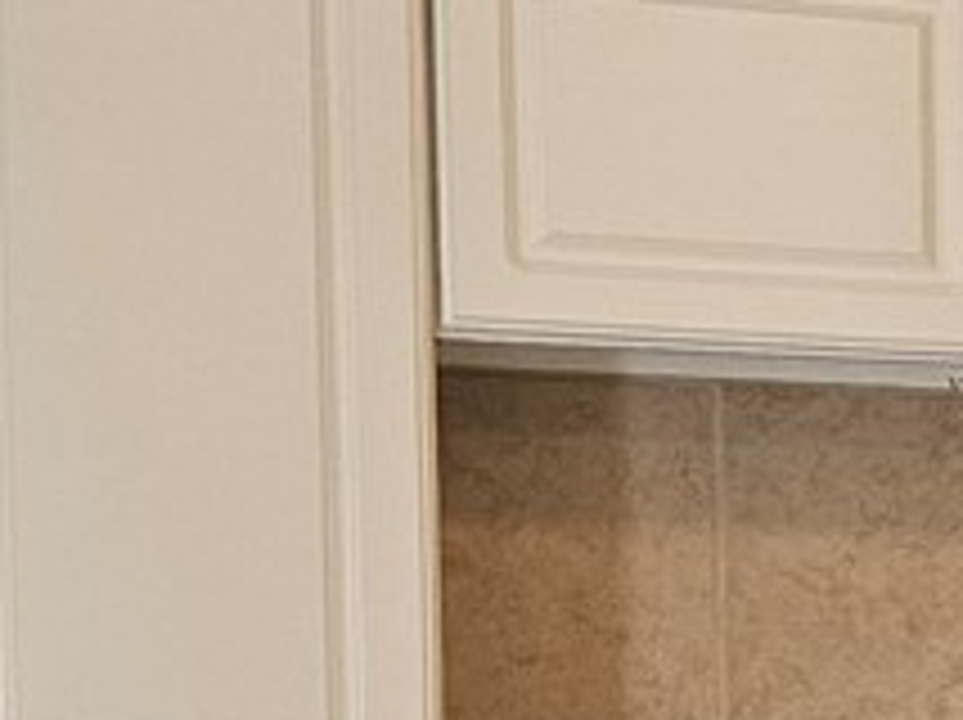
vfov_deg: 8.4
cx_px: 2403
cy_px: 1107
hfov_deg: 9.9
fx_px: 4780
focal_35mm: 172
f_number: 1.8
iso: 320
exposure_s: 1/170
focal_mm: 5.4
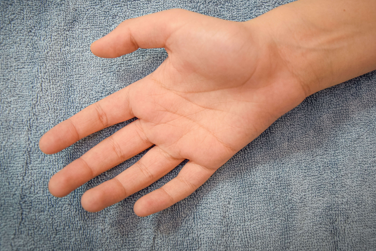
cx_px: 210
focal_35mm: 47
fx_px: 491
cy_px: 105
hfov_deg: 41.9
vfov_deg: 28.6
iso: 1100
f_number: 4
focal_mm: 26
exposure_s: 1/60
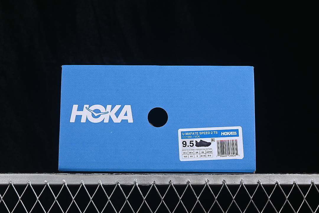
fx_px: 665
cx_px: 160
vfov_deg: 18.2
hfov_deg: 27.0
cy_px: 106
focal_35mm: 75
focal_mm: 50
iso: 160
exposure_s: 1/80
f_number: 8
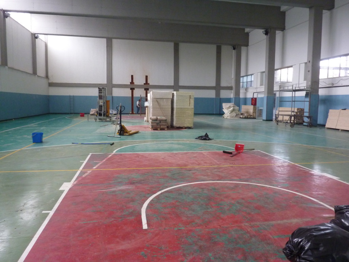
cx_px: 174
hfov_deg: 65.3
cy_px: 131
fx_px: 272
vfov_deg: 51.4
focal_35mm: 27
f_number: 3.3
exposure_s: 1/30
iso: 320
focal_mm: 4.4
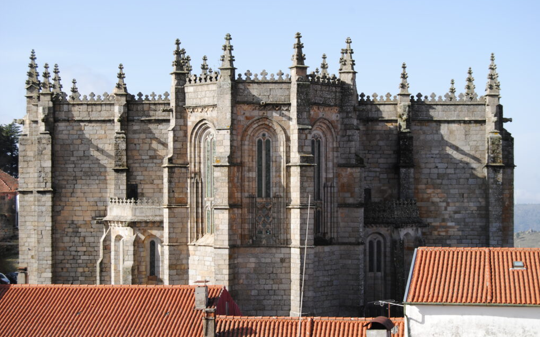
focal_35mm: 70
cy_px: 158
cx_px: 272
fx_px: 1023
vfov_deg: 18.7
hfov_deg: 29.6
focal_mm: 45
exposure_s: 1/200
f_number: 7.1
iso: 100
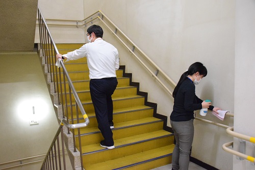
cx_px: 128
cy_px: 85
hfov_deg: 57.2
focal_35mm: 33
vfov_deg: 40.0
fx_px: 234
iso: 8000
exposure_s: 1/80
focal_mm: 22
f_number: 5.6
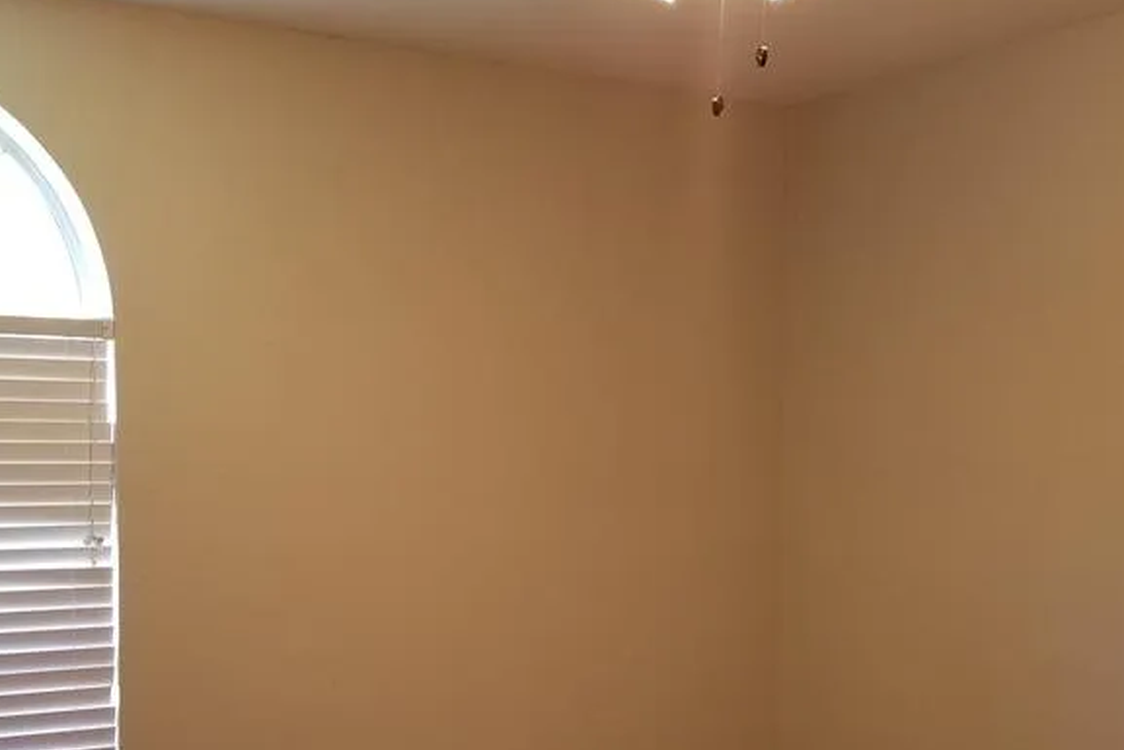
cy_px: 602
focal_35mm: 48
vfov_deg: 27.5
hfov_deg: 40.9
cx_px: 436
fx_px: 1499
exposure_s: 1/60
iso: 100
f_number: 1.7
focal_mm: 4.25
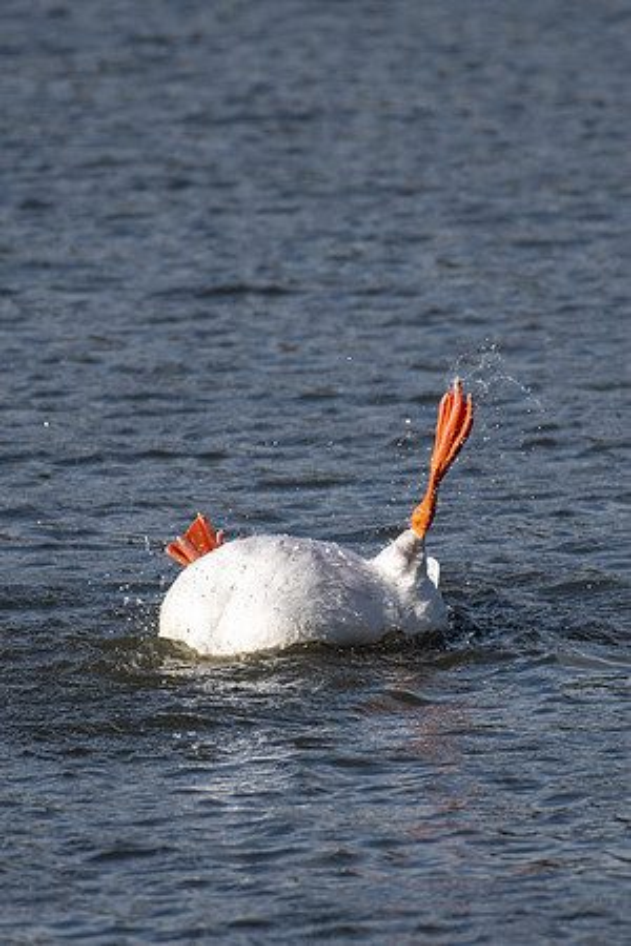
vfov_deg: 1.7
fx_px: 31368
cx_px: 406
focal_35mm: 1193
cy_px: 540
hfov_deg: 1.2
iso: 400
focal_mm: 500
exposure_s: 1/2500
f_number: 5.6
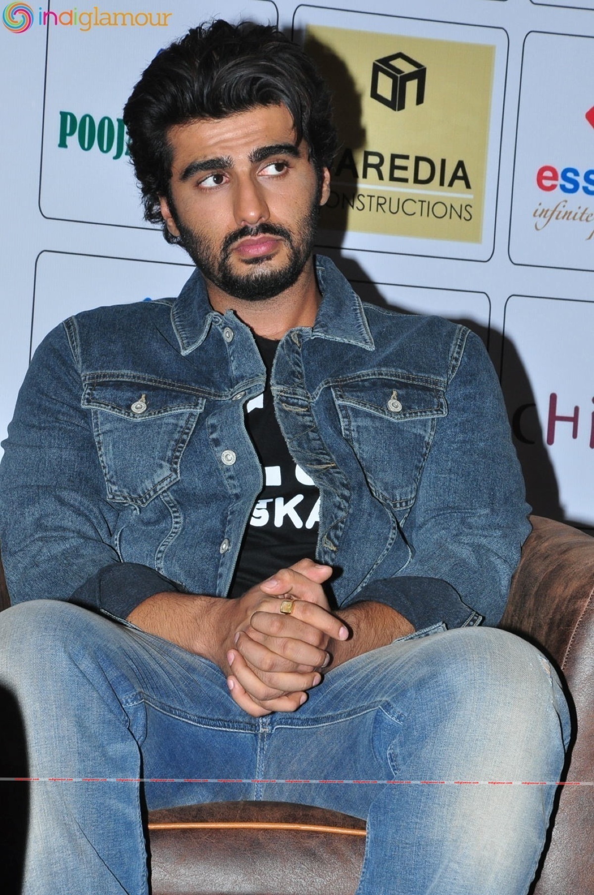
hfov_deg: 10.1
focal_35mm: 135
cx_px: 297
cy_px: 448
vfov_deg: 15.2
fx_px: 3351
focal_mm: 90
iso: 800
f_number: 14
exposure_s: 1/125
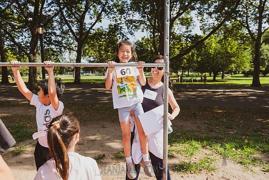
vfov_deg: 46.4
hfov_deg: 65.5
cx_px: 134
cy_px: 90
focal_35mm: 28
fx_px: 209
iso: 200
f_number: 3.2
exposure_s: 1/1600
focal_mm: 28
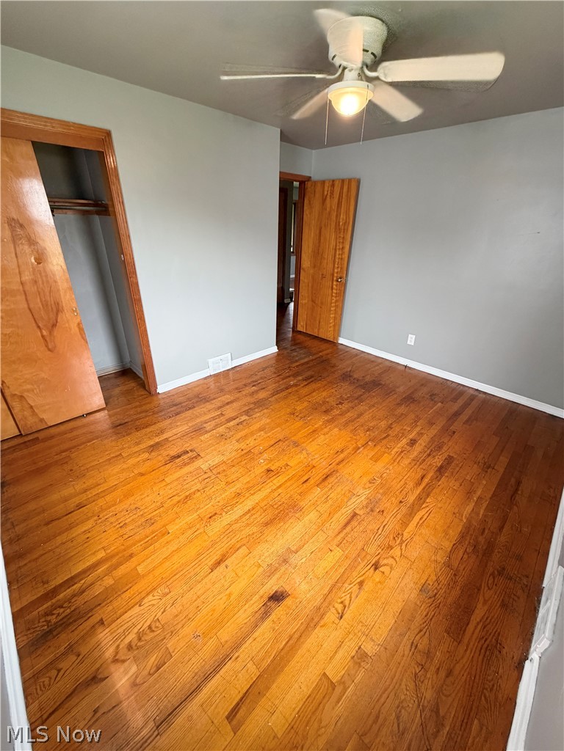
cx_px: 282
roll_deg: -1.8
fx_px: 304
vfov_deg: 102.1
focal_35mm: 14
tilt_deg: -27.6
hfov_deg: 85.7
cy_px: 376
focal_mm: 2.22
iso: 320
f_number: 2.2
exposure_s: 1/109
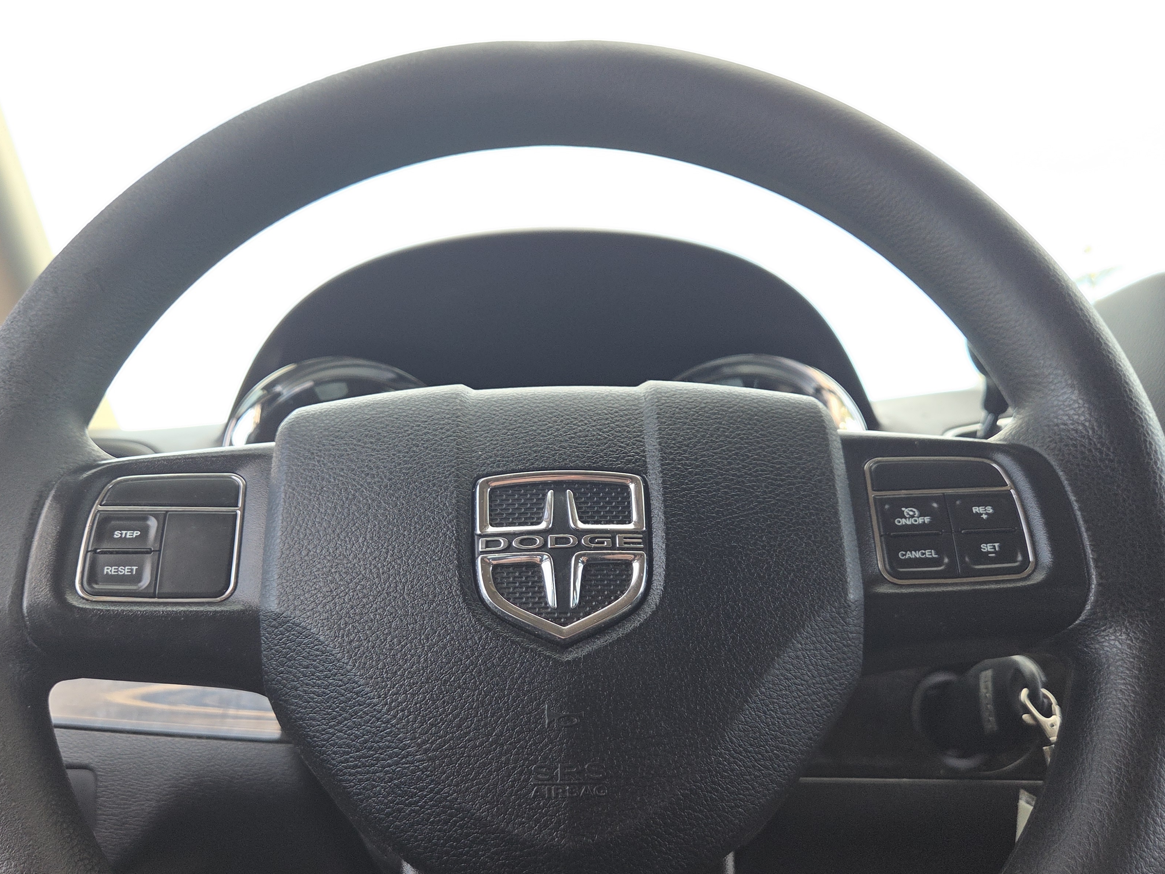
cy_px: 544
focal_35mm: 29
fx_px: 976
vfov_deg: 47.8
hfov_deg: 61.6
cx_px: 555
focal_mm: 5.4
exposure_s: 1/180
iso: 40
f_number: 1.8
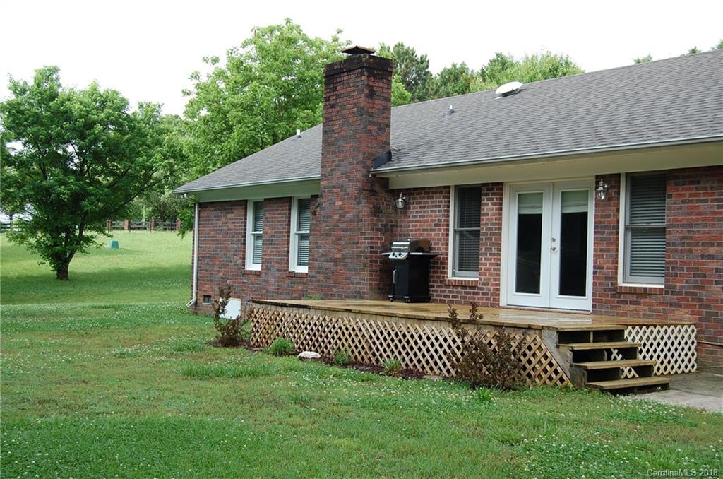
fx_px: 902
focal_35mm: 45
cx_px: 362
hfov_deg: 43.7
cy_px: 240
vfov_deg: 29.7
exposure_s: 1/200
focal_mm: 30
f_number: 7.1
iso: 200
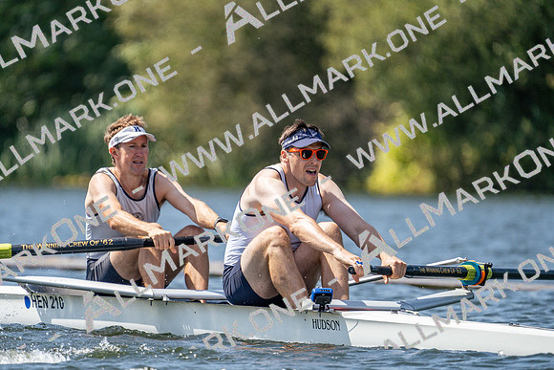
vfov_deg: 2.3
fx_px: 9235
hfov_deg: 3.4
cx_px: 277
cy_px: 185
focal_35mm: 600
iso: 400
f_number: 6.3
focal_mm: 600
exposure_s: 1/2000
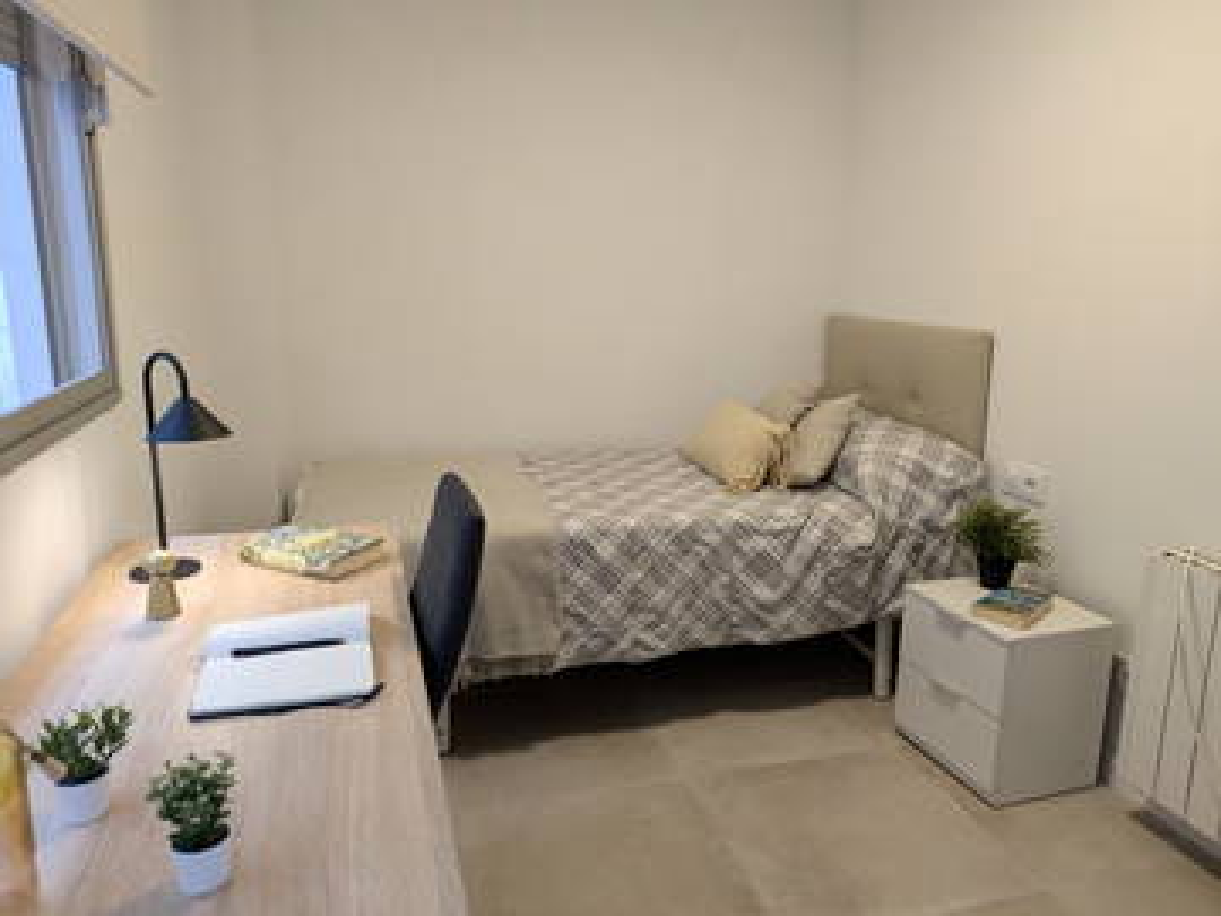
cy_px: 458
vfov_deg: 54.9
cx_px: 610
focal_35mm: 25
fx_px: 882
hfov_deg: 69.4
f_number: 1.89
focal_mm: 5.43
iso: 300
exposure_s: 1/100
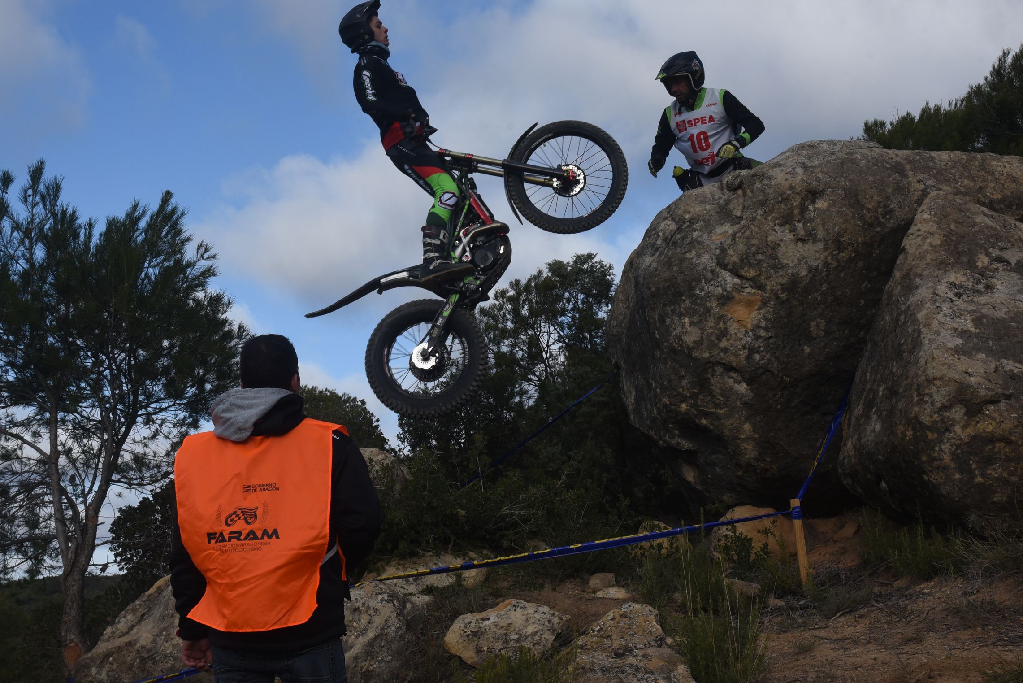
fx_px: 1649
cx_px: 496
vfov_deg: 23.4
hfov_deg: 34.5
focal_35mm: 58
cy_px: 291
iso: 500
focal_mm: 44
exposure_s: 1/640
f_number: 13
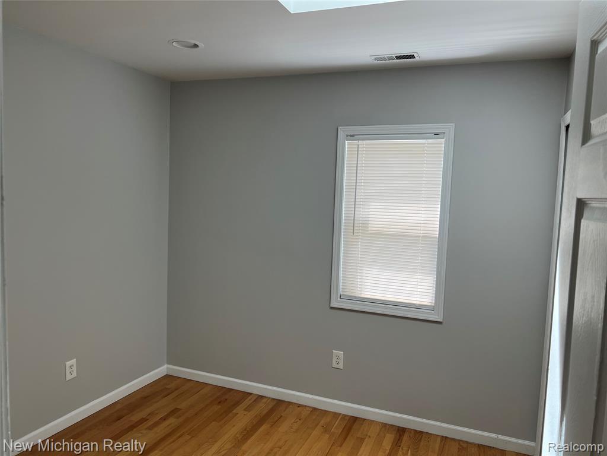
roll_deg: -2.8
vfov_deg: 53.1
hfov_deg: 67.3
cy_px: 228
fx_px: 456
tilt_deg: -5.1
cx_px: 304
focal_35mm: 26
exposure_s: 1/220
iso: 40
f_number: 1.5
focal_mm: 5.7
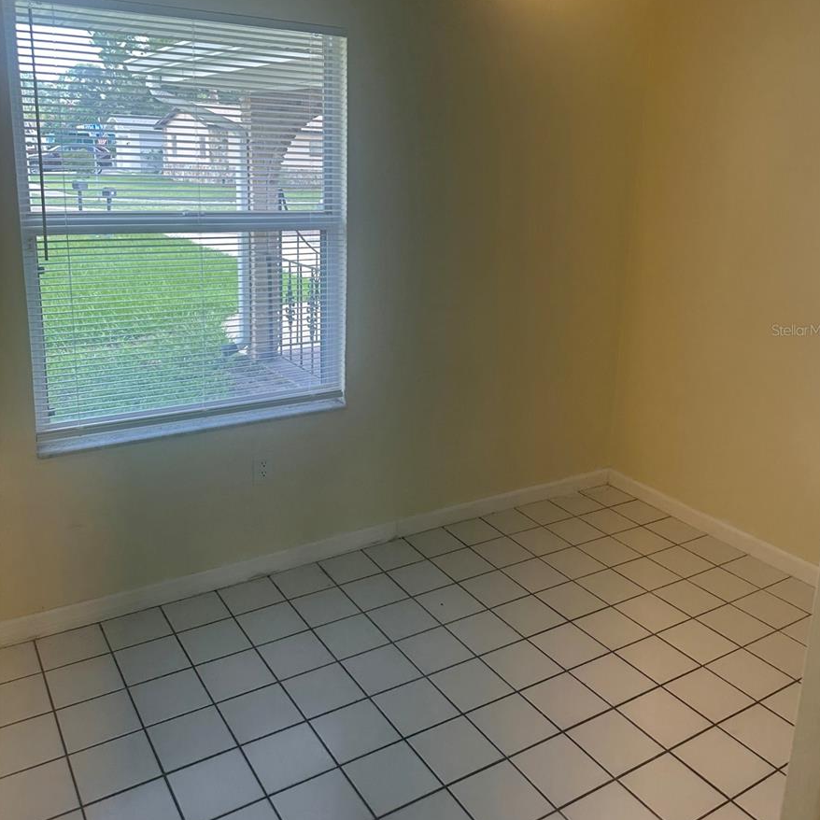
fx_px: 777
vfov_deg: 55.2
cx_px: 417
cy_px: 330
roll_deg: -2.1
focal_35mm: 29
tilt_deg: -12.3
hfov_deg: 55.6
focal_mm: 6.86
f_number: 1.78
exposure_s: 1/120
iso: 100
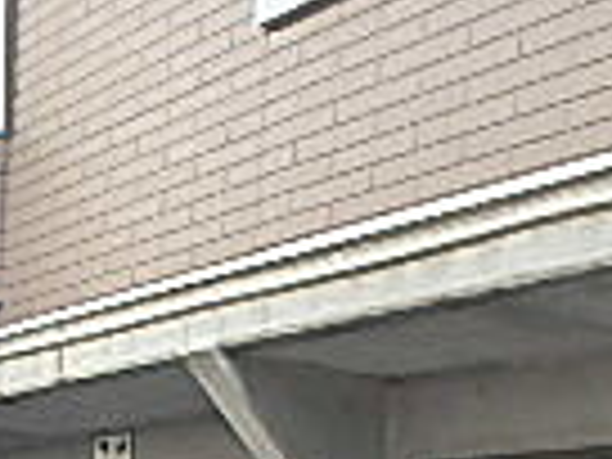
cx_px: 81
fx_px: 1750
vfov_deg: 12.8
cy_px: 954
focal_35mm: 99
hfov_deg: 19.5
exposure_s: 1/160
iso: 125
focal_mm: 3.7
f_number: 3.5
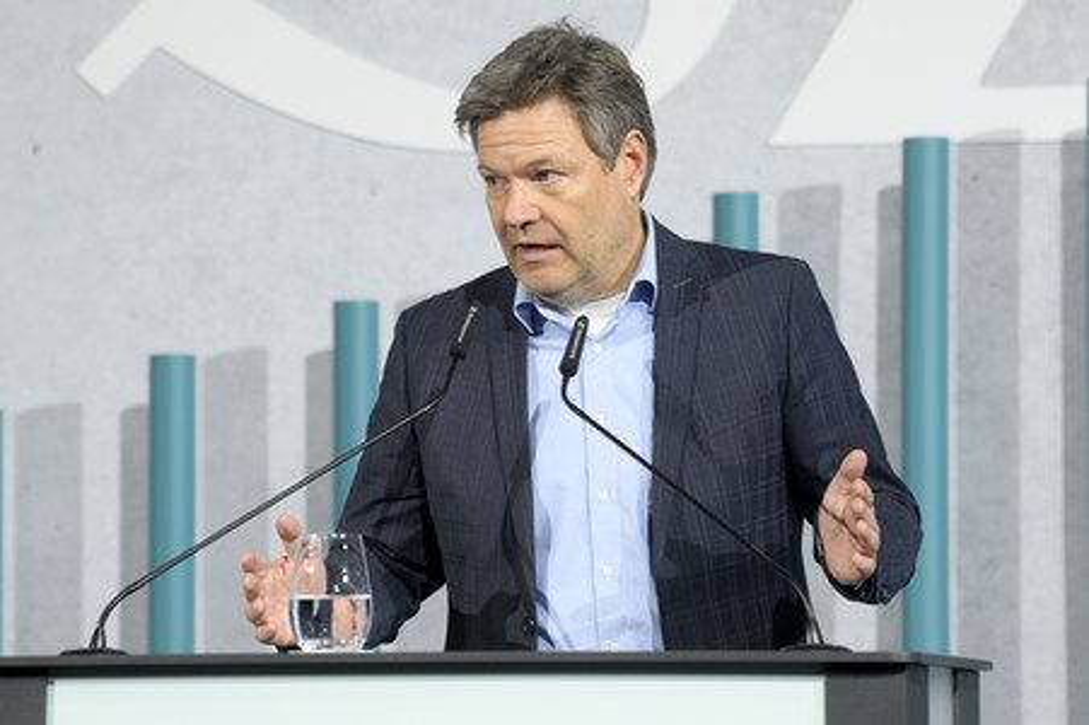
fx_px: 7557
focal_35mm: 250
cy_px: 362
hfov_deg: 8.2
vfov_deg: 5.5
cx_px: 544
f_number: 5.6
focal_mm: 250
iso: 4000
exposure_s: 1/500
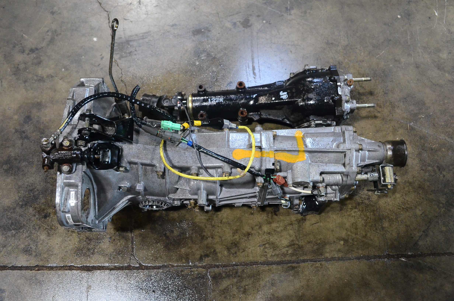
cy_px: 150
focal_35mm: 34
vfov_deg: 38.2
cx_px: 227
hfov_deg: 55.2
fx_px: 434
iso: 2500
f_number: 4.5
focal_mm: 23
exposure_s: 1/80
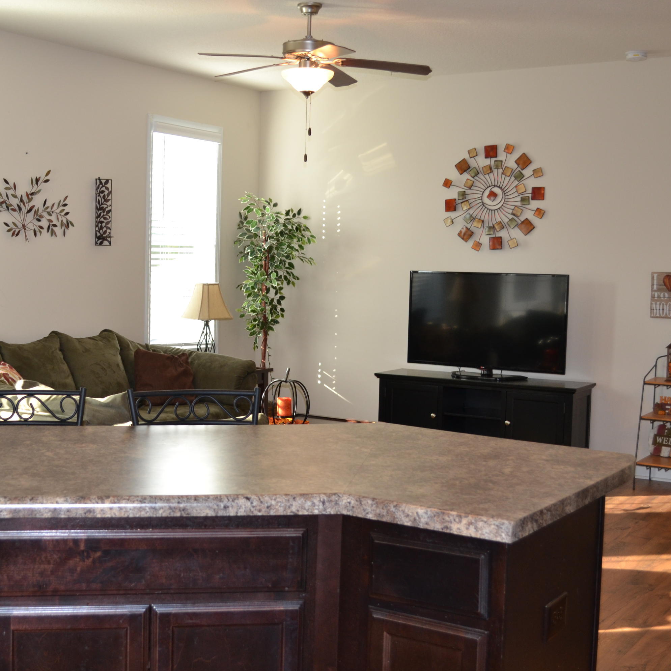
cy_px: 336
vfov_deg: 34.0
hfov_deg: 33.6
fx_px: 1097
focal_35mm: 50
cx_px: 204
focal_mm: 26
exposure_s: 1/60
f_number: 4.2
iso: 400
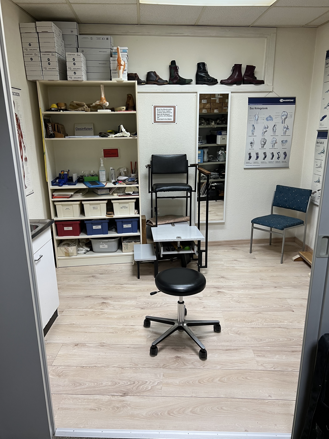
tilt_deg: -15.9
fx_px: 329
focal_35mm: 26
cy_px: 220
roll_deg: +0.9
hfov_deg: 53.1
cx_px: 164
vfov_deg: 67.3
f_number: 1.5
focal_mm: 5.7
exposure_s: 1/50
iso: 80
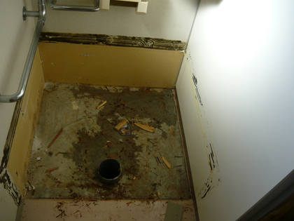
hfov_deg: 55.4
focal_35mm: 33
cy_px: 110
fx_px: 280
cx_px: 147
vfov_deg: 42.9
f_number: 2.8
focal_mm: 5.5
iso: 100
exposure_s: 1/80
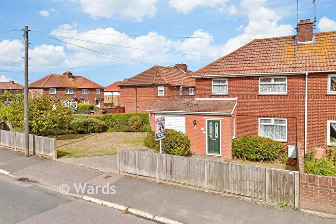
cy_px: 112
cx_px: 168
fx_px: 140
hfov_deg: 100.4
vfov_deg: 77.4
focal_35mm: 15
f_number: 8
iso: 200
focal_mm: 10
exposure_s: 1/640
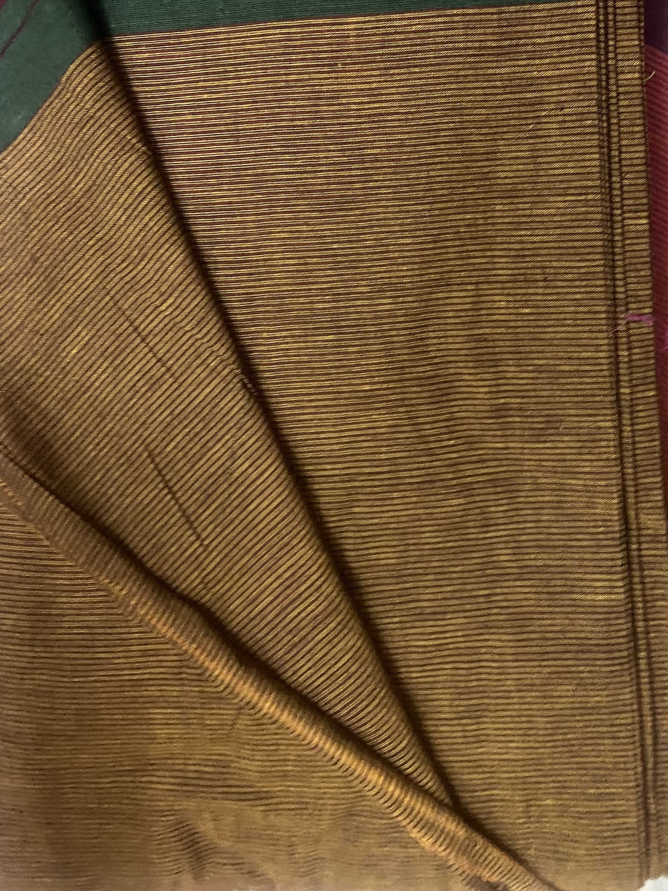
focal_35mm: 45
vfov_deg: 39.6
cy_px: 123
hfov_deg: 32.2
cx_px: 354
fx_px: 1158
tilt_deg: -83.5
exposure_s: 1/25
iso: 640
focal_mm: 4.25
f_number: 1.8
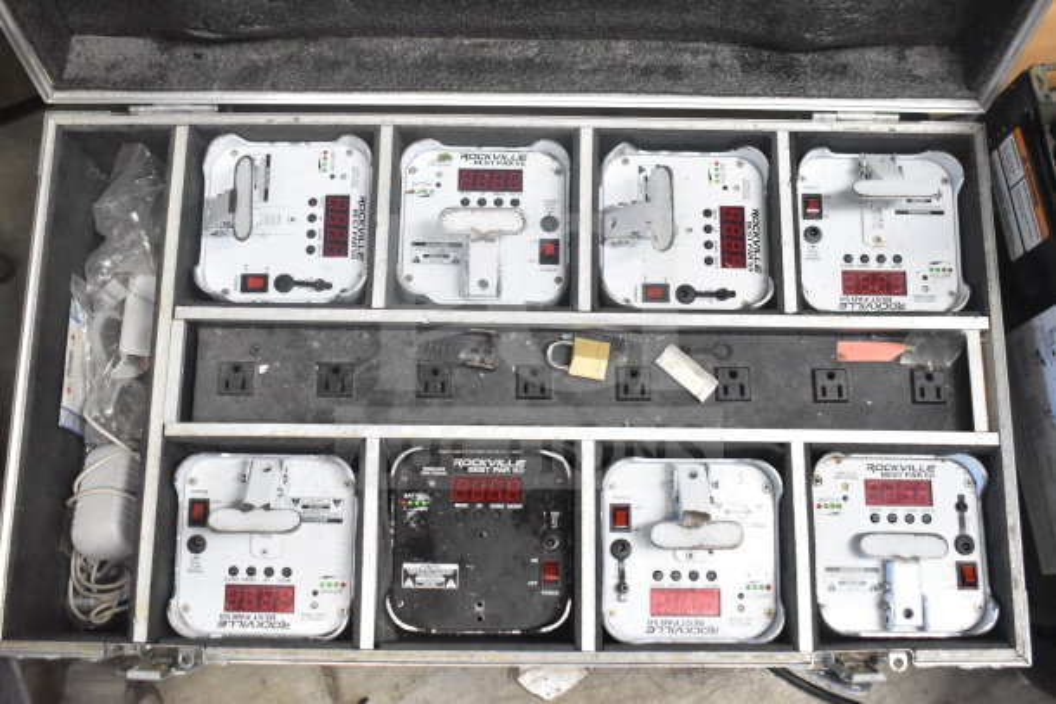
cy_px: 352
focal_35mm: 38
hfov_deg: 51.3
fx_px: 1100
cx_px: 528
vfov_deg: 35.5
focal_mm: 25
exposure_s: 1/160
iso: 6400
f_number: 6.3
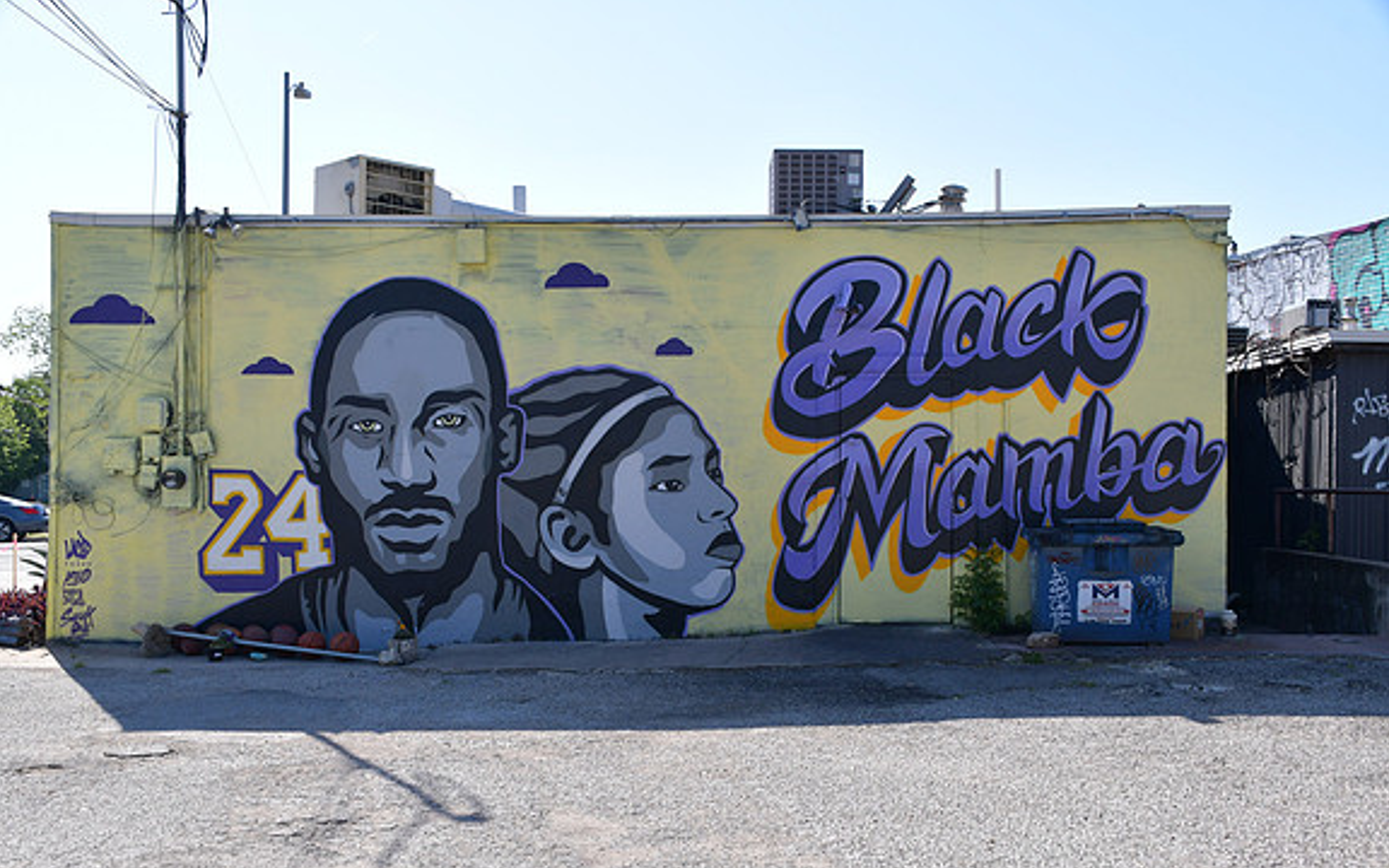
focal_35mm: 40
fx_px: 1514
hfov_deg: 49.3
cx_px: 692
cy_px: 459
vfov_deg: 32.0
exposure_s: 1/400
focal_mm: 26
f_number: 10
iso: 320
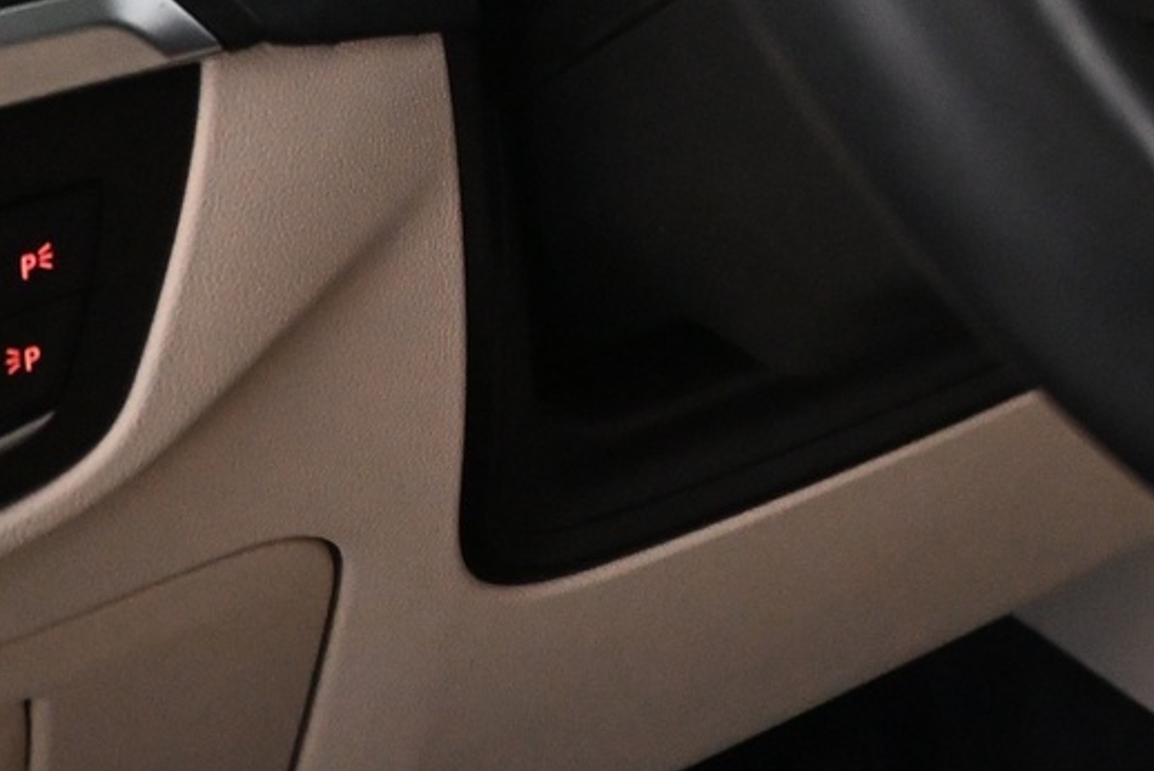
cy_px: -381
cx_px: 1419
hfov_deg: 24.2
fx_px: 2405
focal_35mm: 75
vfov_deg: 16.6
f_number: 3.5
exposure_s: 1/60
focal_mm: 16
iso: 4500
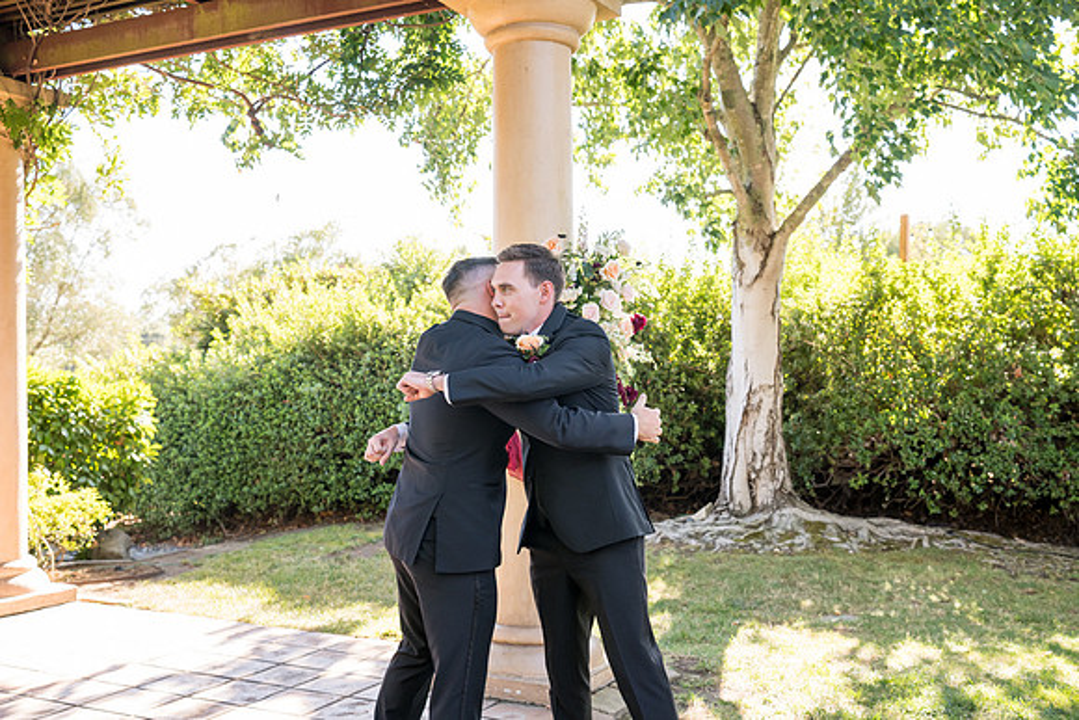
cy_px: 360
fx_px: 1109
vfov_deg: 36.0
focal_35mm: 37
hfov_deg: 51.9
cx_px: 540
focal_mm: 37
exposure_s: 1/400
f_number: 4
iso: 640
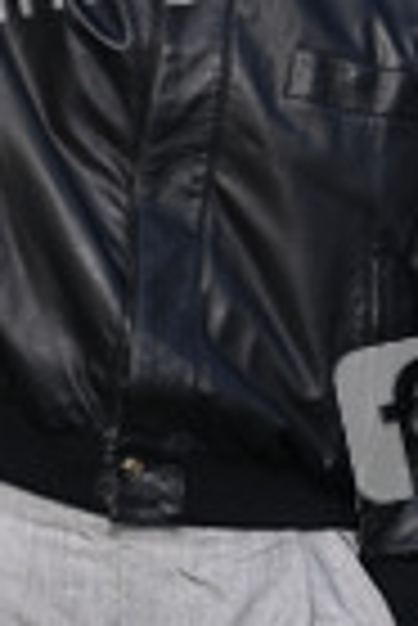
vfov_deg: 3.8
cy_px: 171
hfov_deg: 2.5
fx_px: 9468
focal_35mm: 545
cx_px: 157
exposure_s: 1/250
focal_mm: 190
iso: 250
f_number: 6.3
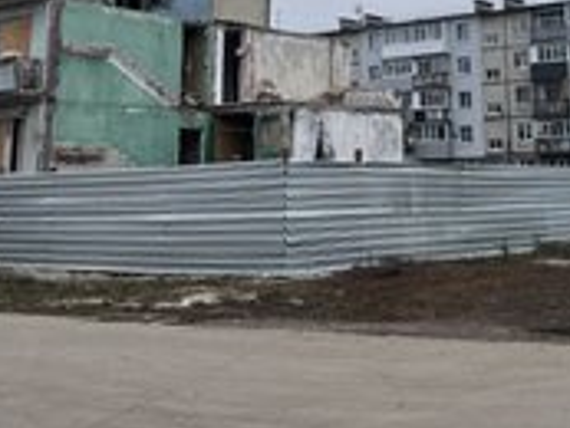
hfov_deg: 31.7
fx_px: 989
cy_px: -46
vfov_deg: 23.0
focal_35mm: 60
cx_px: 409
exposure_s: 1/1261
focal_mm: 4.2
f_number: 1.6
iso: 32
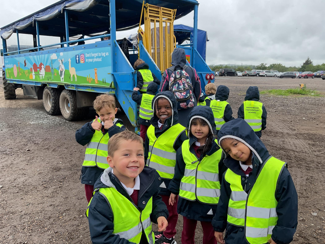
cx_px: 162
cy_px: 122
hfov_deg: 61.7
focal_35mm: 29
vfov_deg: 48.2
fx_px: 272
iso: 16
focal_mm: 3
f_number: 1.8
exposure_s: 1/700
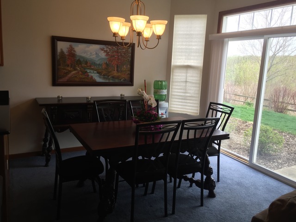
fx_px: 248
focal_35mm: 29
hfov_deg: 61.7
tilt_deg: -9.5
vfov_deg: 48.2
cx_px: 148
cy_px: 111
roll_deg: -3.7
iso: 32
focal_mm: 4.15
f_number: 2.2
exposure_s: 1/60
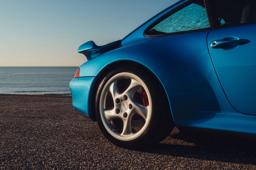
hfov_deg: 50.7
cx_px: 128
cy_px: 85
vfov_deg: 35.0
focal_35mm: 38
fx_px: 270
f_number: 7.1
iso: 200
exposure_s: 1/250
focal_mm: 38
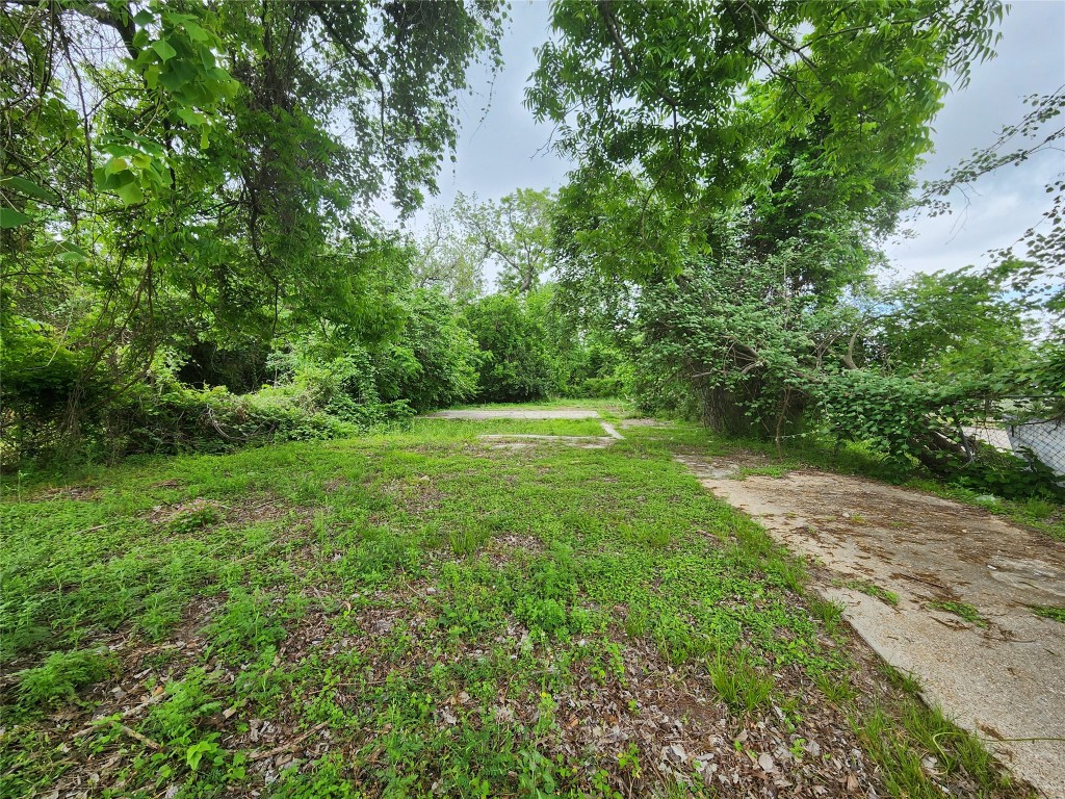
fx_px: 400
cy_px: 400
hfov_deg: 106.2
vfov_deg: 89.9
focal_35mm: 13
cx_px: 532
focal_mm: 2.2
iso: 50
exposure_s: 1/267
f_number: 2.2
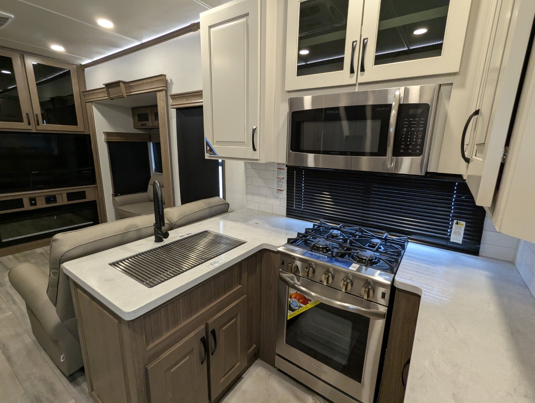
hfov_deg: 94.4
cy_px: 202
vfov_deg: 78.2
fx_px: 248
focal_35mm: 16
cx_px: 268
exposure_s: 1/42.8
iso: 239
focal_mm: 2.35
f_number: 2.2
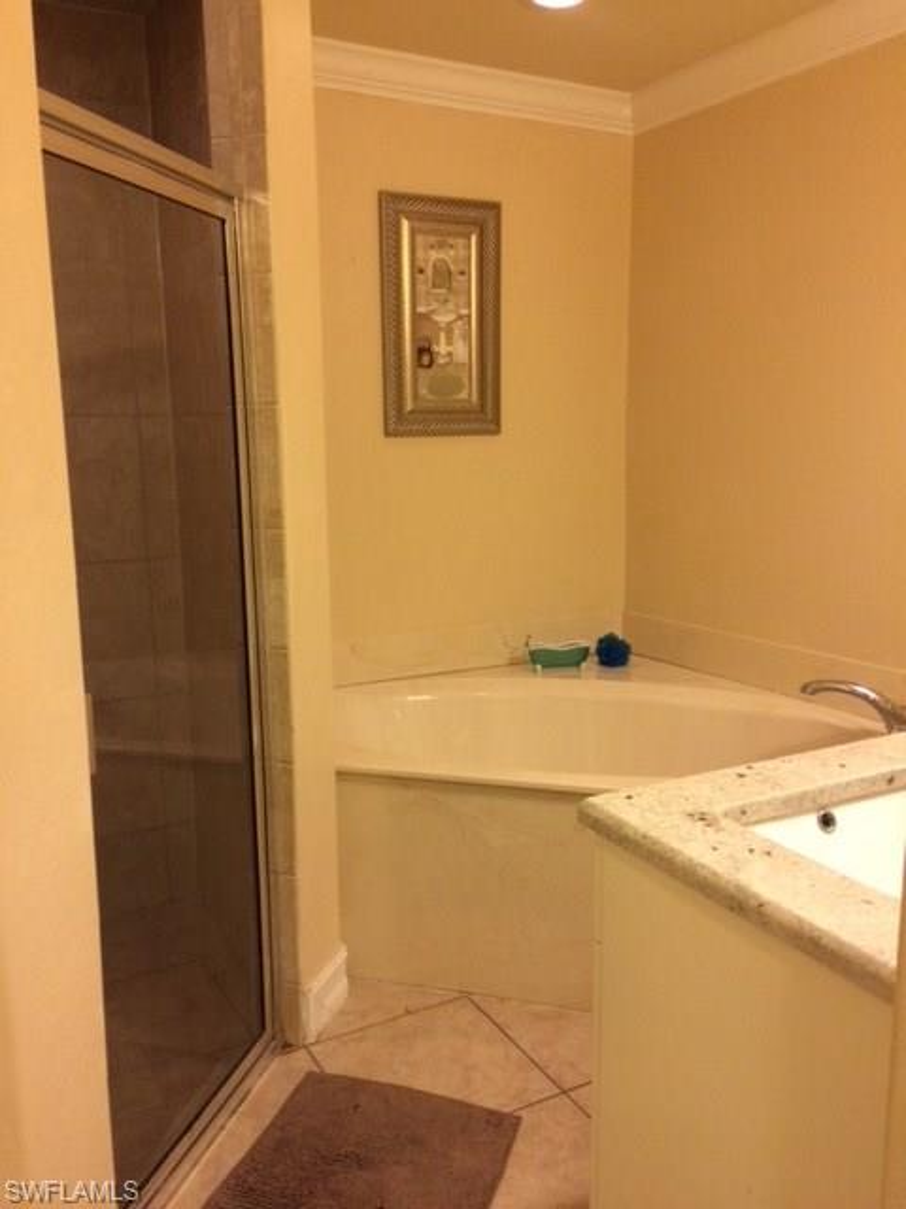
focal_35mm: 29
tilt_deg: -12.5
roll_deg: +1.9
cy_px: 604
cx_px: 453
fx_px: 1012
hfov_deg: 48.2
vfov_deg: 61.7
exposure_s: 1/30
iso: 160
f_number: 2.2
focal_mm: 4.15
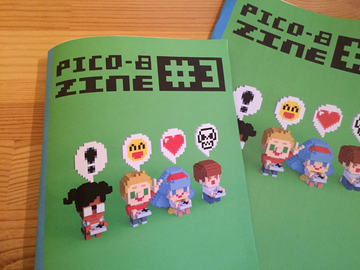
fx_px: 302
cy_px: 135
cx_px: 180
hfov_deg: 61.7
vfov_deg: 48.2
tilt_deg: -72.2
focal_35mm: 29
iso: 250
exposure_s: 1/17
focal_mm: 4.15
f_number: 2.2
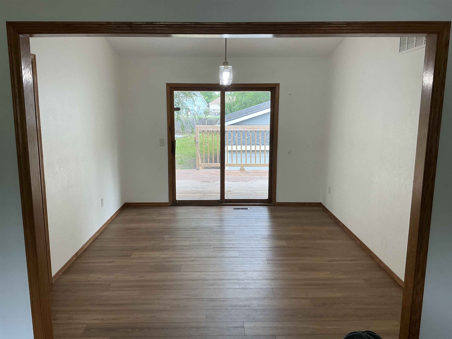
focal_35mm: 28
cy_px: 170
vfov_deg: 49.7
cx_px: 226
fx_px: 366
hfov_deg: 63.4
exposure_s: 1/60
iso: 50
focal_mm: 3
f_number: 1.8
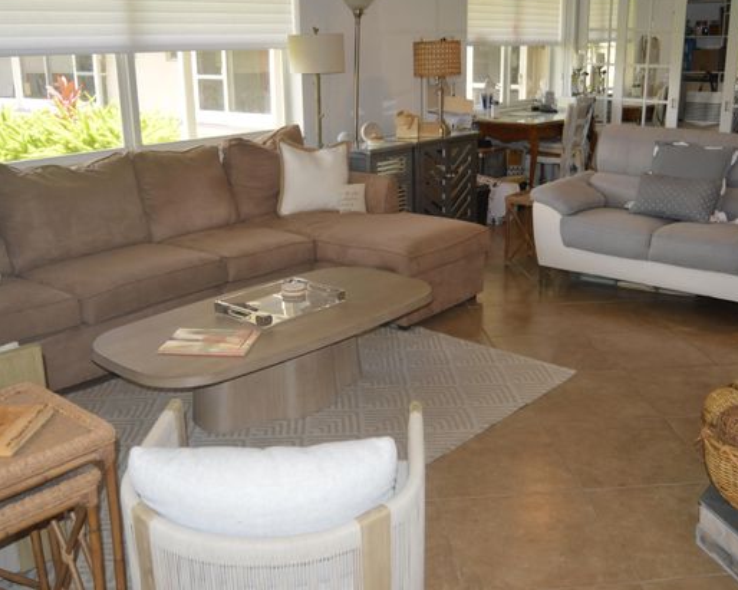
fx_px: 764
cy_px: 286
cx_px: 388
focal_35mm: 35
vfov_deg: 42.2
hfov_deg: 51.5
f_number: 4
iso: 400
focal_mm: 20
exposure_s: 1/60
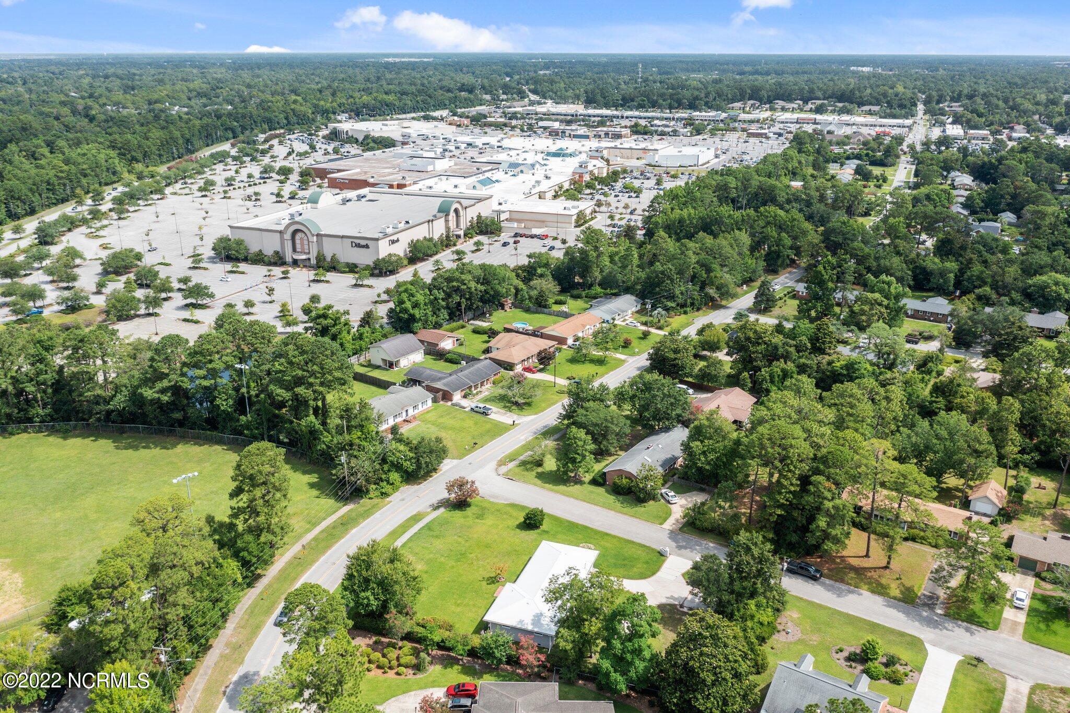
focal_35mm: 28
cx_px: 535
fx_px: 832
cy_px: 356
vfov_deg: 46.4
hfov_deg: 65.5
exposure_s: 1/800
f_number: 4
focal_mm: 10.26
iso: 100
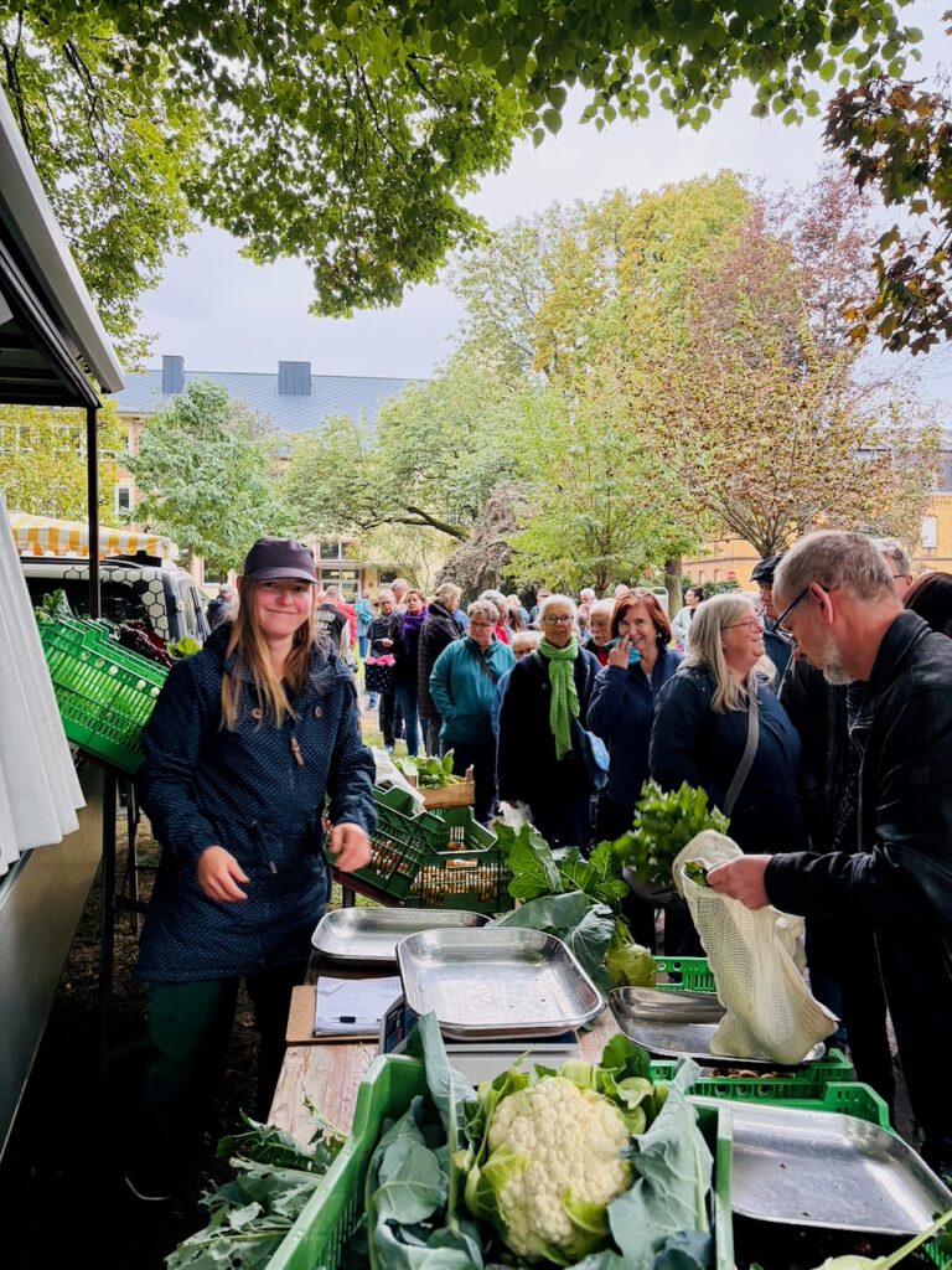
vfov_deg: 67.3
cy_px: 635
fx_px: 953
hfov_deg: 53.1
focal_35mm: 26
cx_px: 476
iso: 125
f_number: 1.6
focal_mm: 5.96
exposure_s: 1/121
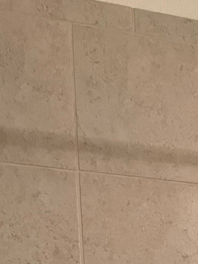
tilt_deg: -6.9
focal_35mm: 100
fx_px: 763
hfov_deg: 13.2
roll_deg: +0.5
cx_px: 371
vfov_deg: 16.7
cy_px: 459
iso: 250
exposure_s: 1/60
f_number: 1.6
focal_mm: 4.2
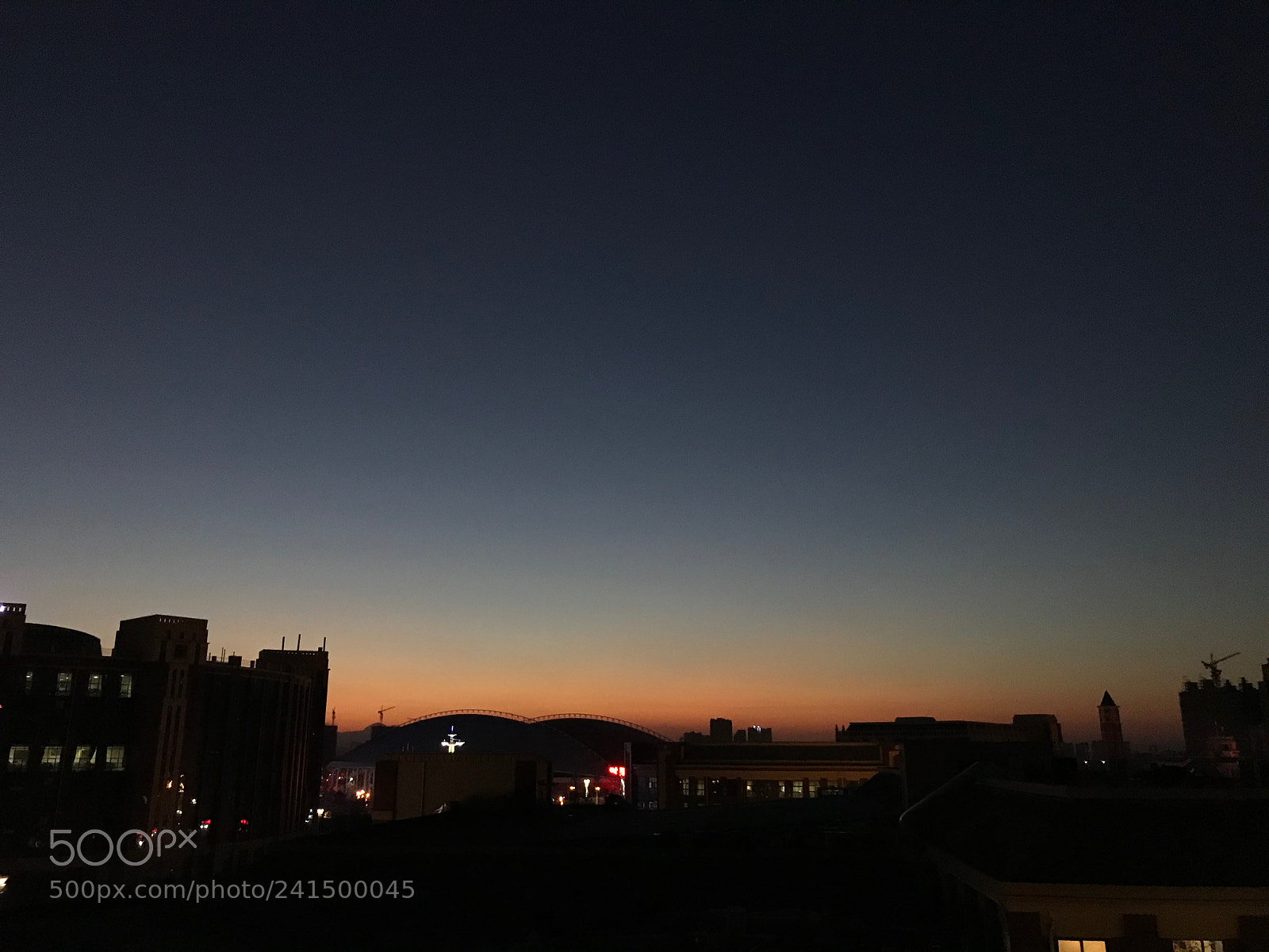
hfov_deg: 63.4
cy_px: 476
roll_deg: +0.7
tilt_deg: +15.0
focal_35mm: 28
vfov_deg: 49.7
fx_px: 1026
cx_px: 634
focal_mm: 3.99
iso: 100
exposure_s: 1/11
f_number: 1.8
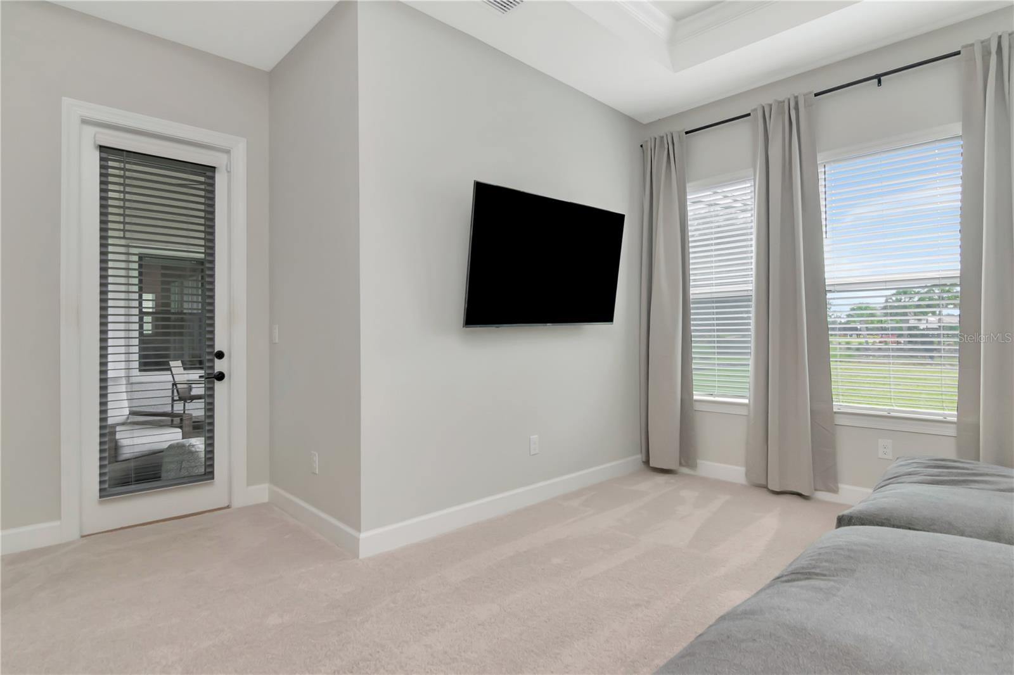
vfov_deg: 67.4
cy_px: 338
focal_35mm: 18
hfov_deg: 90.0
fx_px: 507
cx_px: 507
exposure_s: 1/200
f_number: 7.1
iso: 800
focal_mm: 12
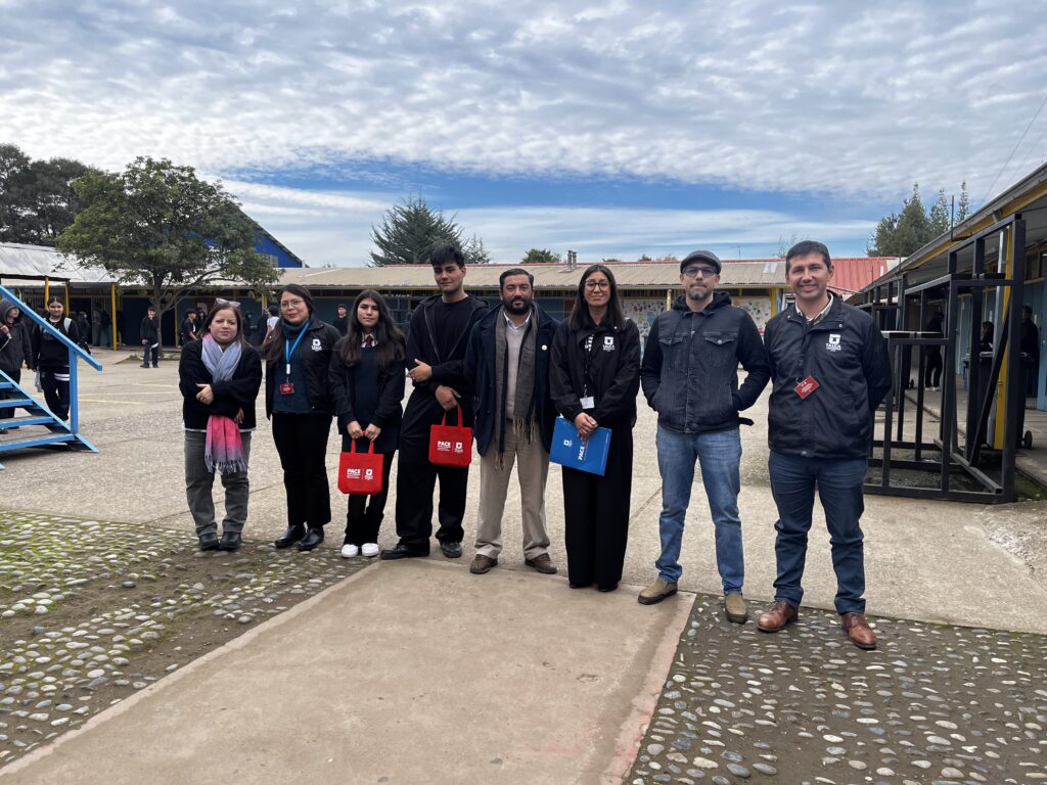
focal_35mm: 26
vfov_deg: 53.1
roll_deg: -0.4
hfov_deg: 67.3
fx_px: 786
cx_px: 524
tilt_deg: -4.2
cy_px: 392
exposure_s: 1/1163
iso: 50
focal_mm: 5.1
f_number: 1.6
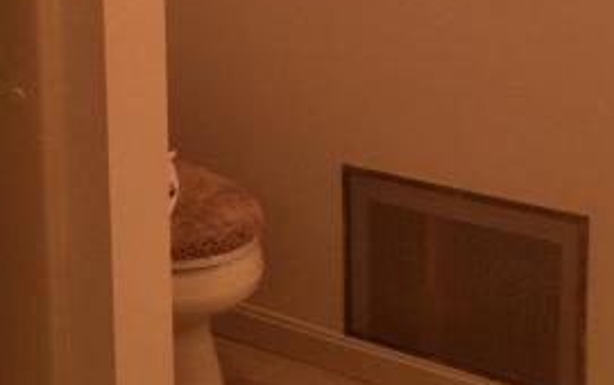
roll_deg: +1.4
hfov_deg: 23.8
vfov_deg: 14.7
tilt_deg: -11.3
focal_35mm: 87
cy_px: -29
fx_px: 1457
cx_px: 290
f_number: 2.2
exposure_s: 1/15
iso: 50
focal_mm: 4.15
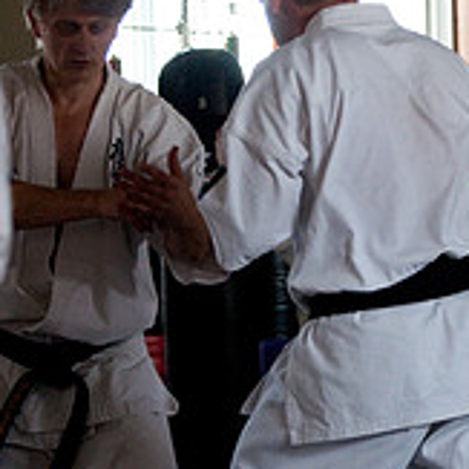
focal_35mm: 246
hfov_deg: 7.1
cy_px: 305
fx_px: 3771
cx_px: 260
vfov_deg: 7.1
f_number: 4.5
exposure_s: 1/200
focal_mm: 70
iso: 800
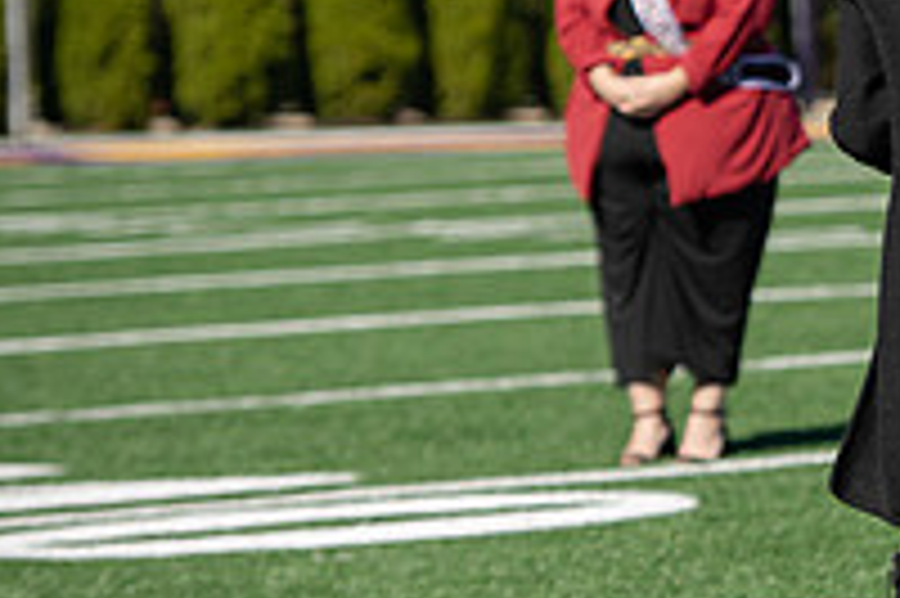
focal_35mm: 354
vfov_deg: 3.9
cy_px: 196
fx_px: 8843
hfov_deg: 5.8
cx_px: 1188
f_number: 3.5
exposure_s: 1/1600
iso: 200
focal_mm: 122
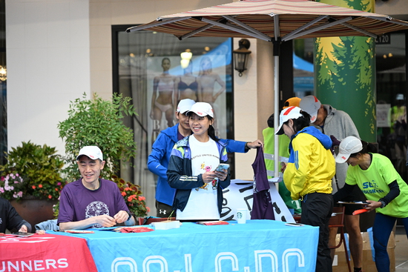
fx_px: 1360
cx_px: 204
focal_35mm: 120
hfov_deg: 17.1
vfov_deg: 11.4
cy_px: 136
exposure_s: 1/200
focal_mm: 120
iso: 3200
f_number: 4
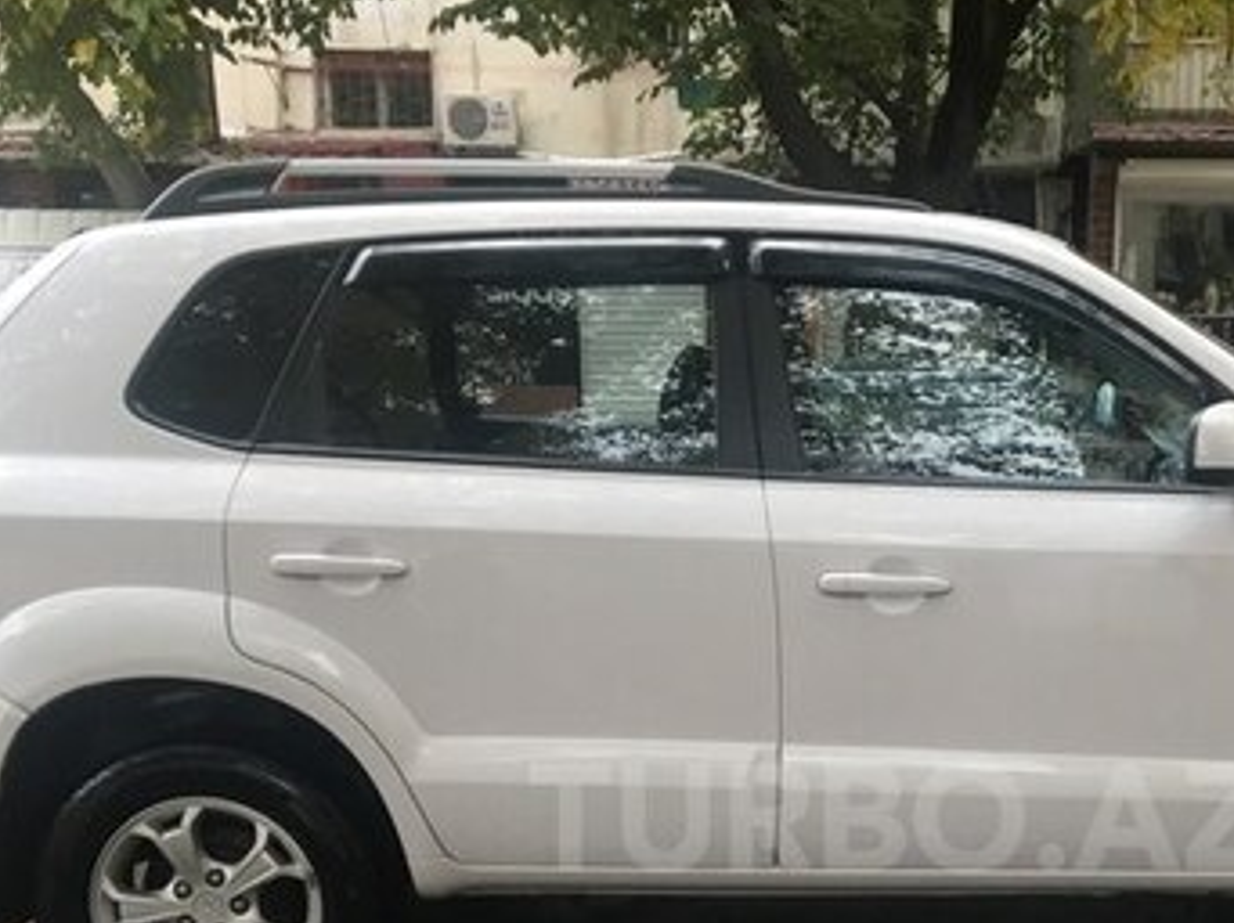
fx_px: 1995
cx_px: 898
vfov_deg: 25.3
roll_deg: -1.2
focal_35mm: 56
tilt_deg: -14.2
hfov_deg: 33.8
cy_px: 817
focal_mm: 4.15
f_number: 2.2
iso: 25
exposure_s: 1/33
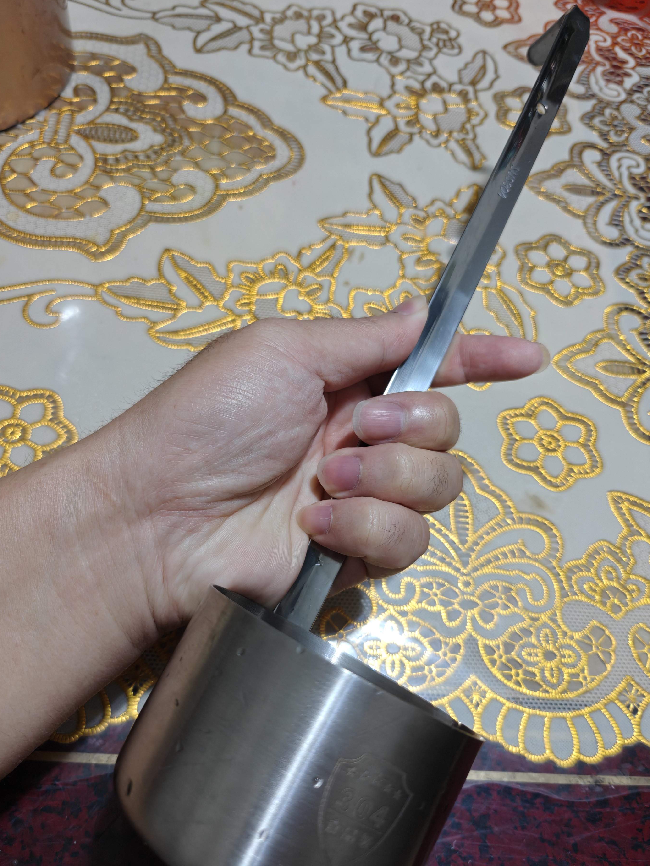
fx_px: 651
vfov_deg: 67.2
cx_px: 311
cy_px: 464
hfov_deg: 53.1
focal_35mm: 26
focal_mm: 6.06
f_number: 1.6
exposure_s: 1/100
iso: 320
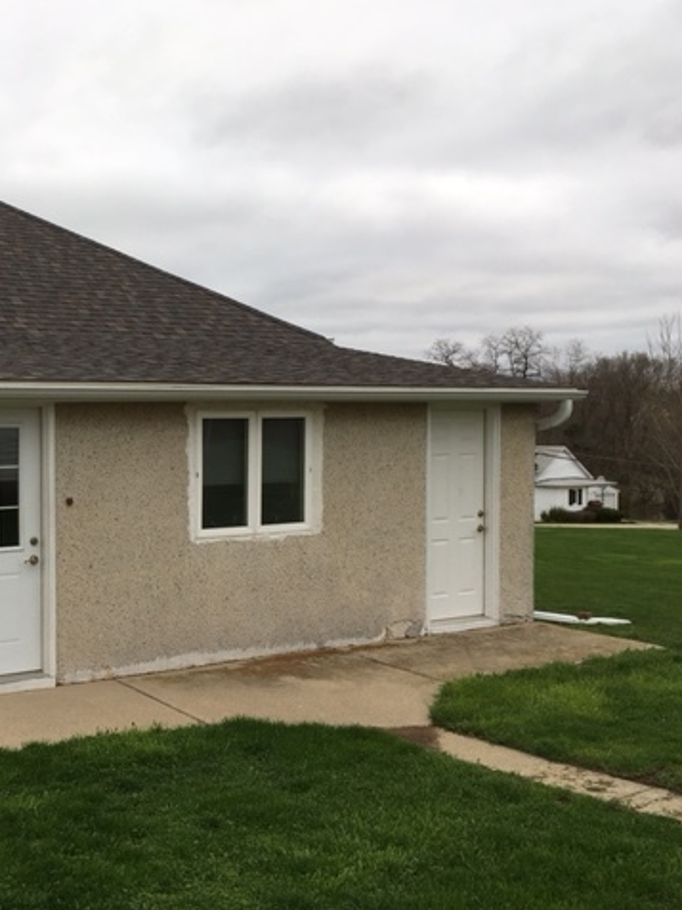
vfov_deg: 47.9
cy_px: 453
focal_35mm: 39
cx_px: 107
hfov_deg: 35.3
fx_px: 1024
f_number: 2.2
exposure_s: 1/217
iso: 25
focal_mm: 4.15
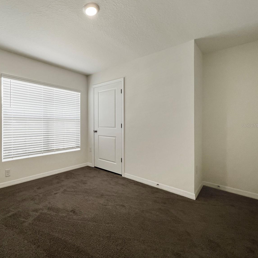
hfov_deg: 84.0
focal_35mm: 16
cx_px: 83
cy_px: 126
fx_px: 135
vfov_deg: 87.4
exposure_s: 1/120
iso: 40
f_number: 1.8
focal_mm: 1.57
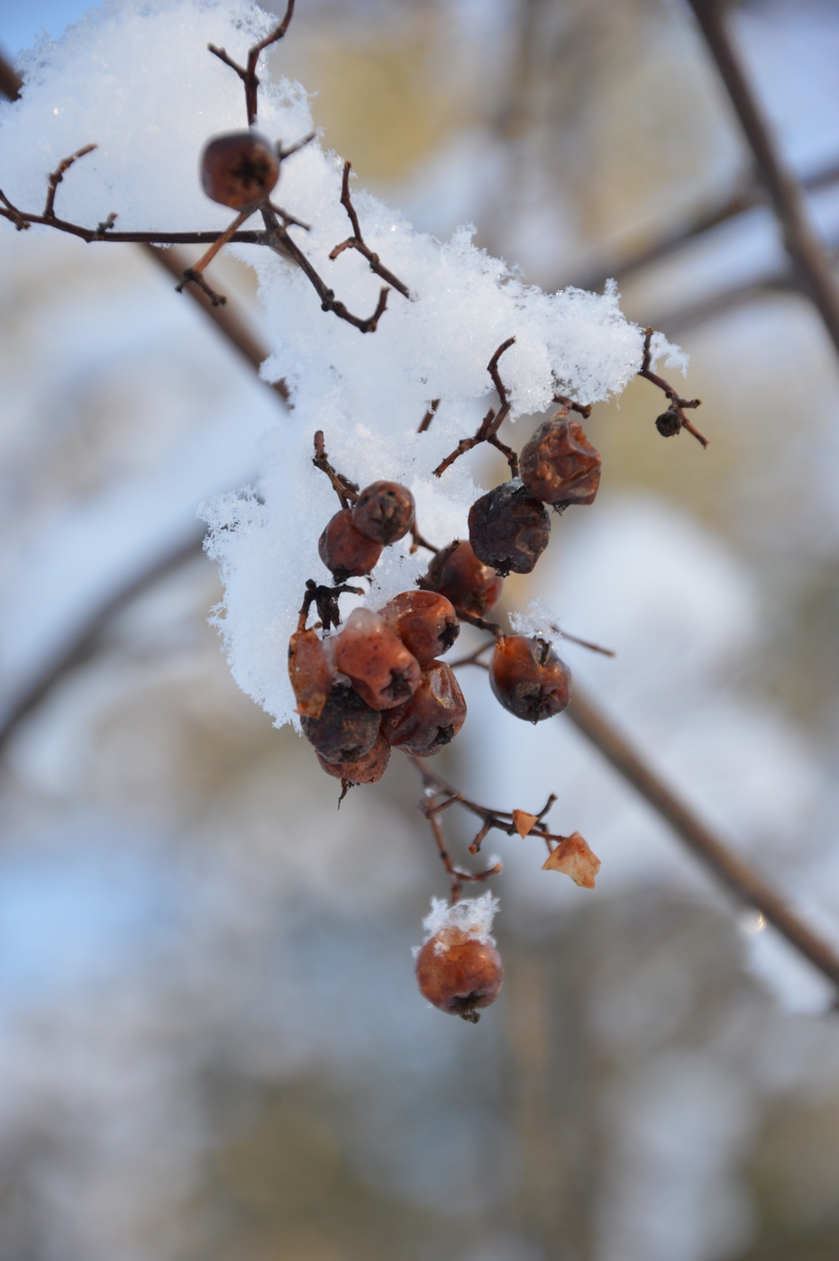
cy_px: 630
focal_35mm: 158
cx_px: 420
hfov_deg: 8.7
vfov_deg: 13.1
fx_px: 5515
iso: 250
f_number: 5.6
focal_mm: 105
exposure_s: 1/125
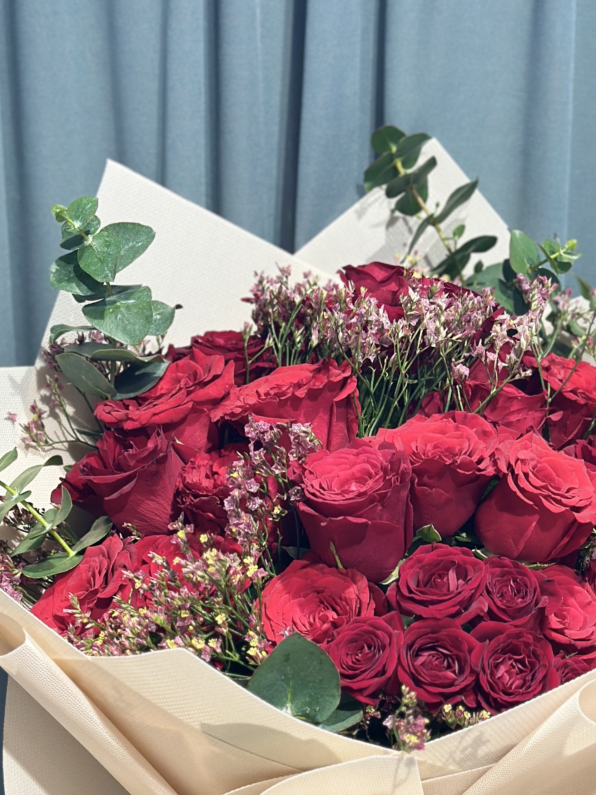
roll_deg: -1.5
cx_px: 372
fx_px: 1998
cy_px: 640
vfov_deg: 22.2
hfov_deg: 16.9
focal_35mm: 87
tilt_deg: -18.9
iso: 125
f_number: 1.78
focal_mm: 6.86
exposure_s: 1/120
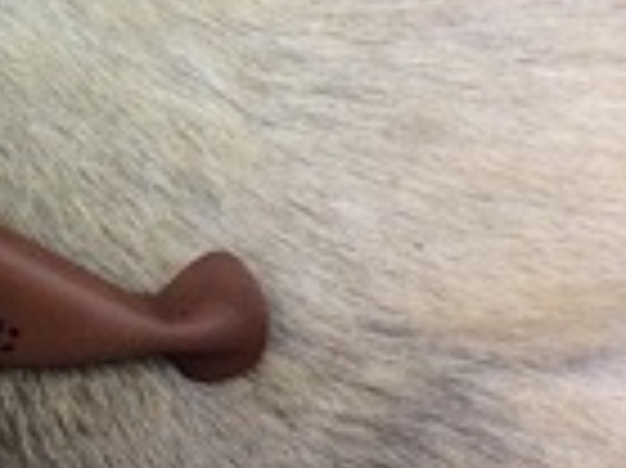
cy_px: 106
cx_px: -270
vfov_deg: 15.5
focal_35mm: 95
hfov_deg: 18.6
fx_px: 1717
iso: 40
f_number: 2.4
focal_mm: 3.3
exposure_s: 1/25
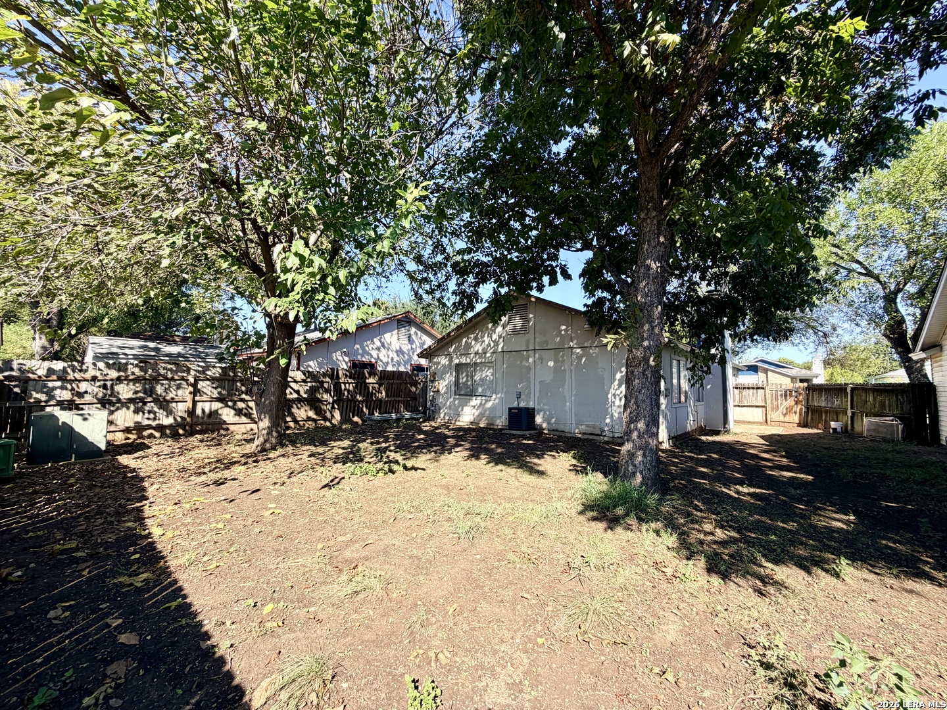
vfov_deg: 85.7
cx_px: 474
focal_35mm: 14
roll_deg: -0.8
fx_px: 383
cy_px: 355
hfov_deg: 102.1
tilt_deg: +3.9
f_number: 2.2
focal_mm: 2.22
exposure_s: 1/502
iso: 40
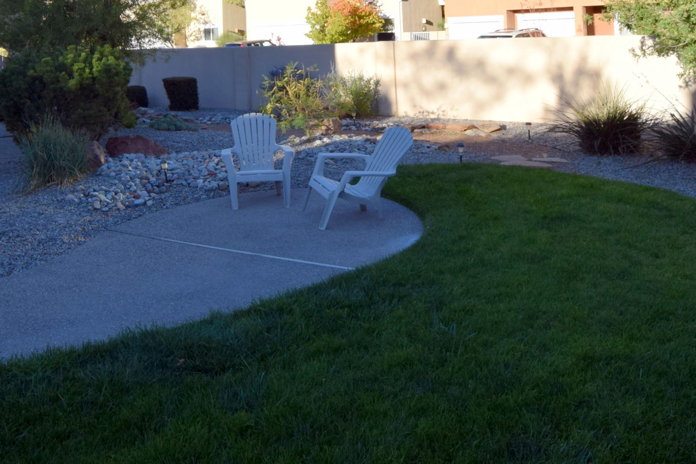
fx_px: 774
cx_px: 231
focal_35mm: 40
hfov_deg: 47.6
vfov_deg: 30.8
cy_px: -6
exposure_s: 1/250
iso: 200
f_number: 8
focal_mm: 13
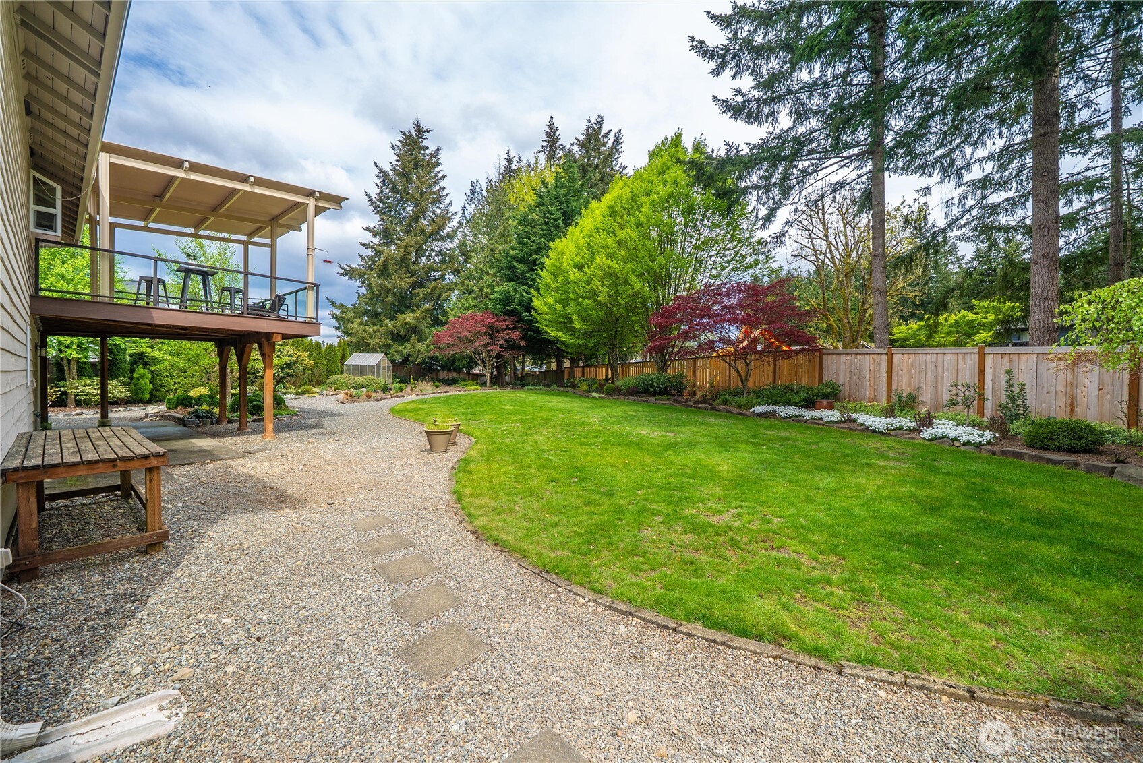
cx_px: 572
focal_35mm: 13
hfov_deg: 108.3
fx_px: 413
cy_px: 382
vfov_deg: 85.5
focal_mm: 13
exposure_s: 1/125
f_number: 7.1
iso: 80
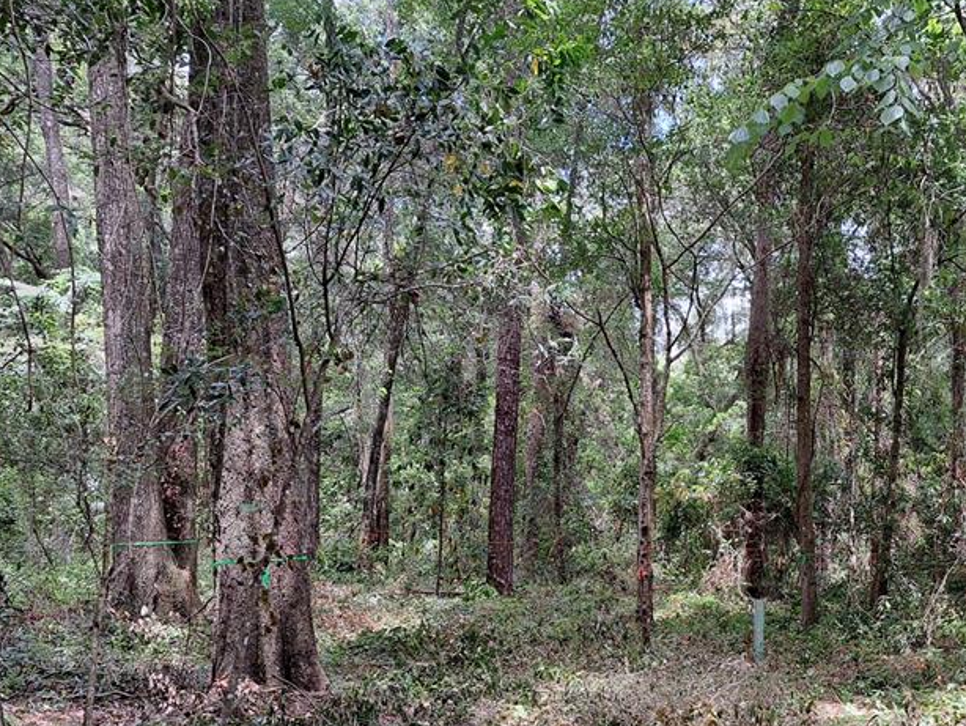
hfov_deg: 45.9
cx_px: 664
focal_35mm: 40
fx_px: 1117
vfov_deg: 35.2
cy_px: 539
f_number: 1.8
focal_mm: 5.23
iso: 50
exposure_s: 1/120
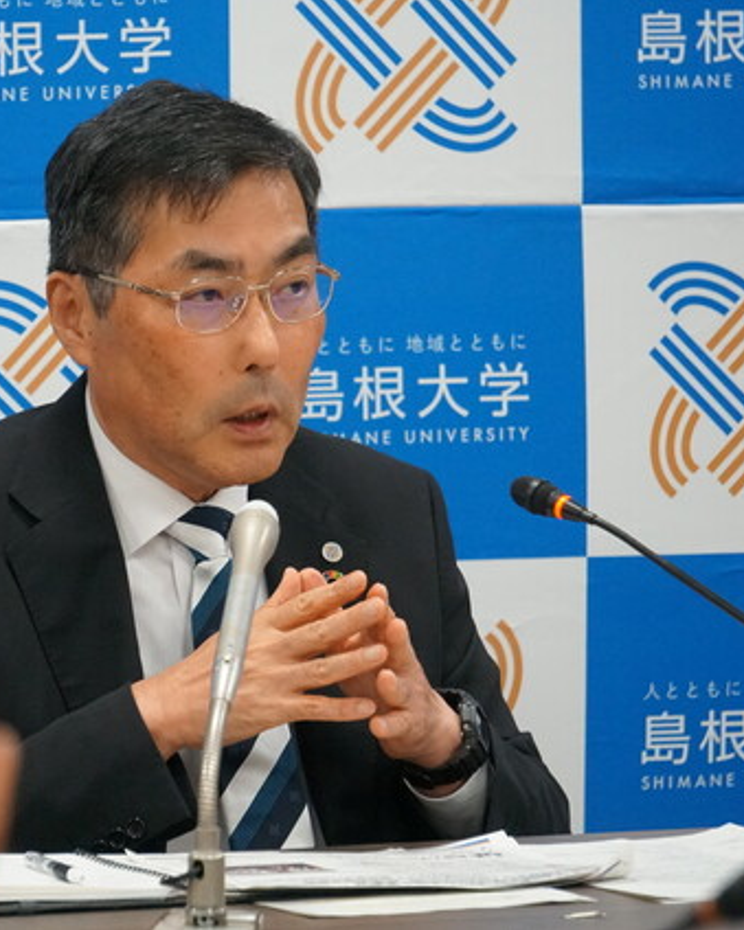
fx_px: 10408
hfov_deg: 4.1
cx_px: 219
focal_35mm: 378
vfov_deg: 5.1
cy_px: 464
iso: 5000
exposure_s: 1/320
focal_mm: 178
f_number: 6.3
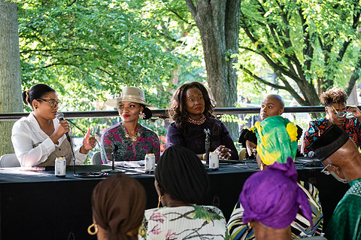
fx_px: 962
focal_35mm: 96
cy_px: 118
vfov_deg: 14.2
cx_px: 240
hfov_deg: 21.2
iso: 2000
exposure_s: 1/125
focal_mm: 62
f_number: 4.5
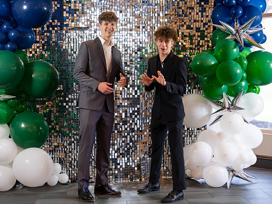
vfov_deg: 25.7
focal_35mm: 57
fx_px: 448
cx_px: 135
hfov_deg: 33.8
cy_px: 101
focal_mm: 50
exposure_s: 1/320
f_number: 1.2
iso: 800
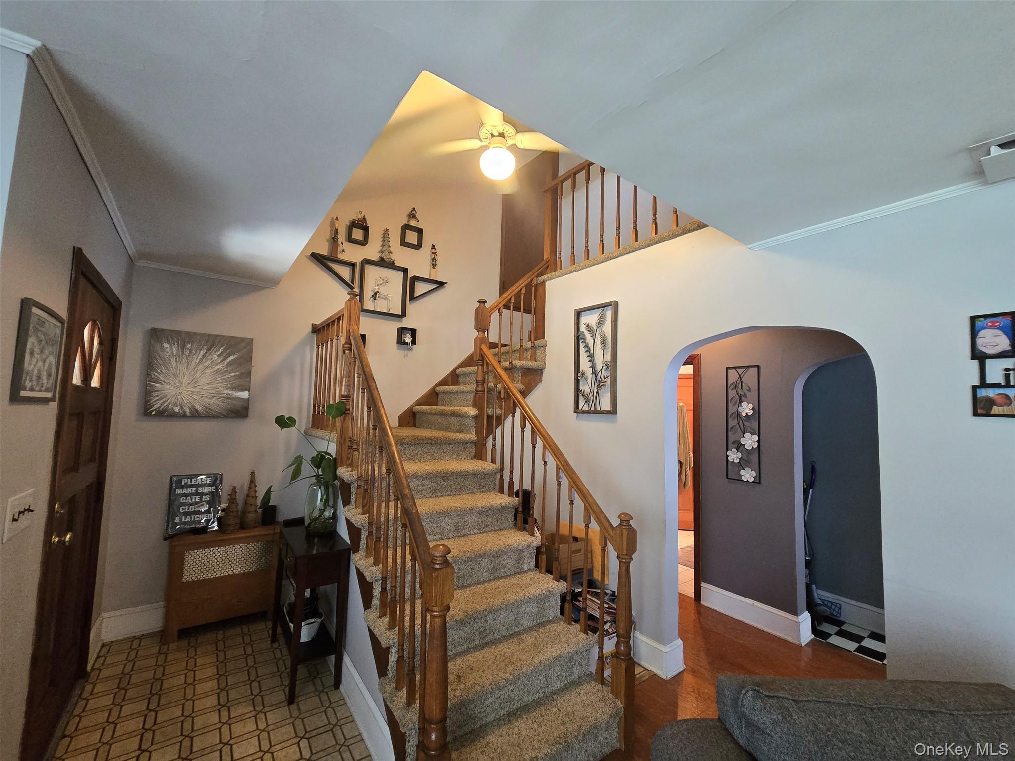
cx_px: 508
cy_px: 380
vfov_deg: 89.9
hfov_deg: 106.2
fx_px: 381
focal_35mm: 13
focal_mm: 2.2
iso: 800
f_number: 2.2
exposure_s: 1/60
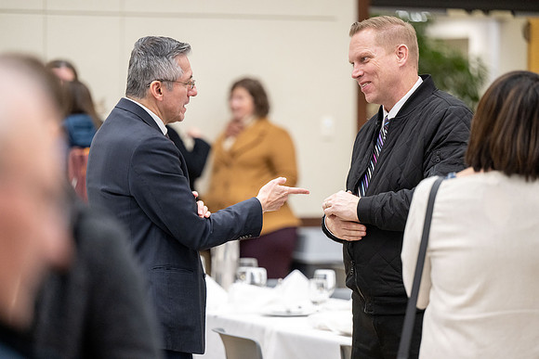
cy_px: 180
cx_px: 270
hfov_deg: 13.2
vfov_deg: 8.9
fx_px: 2321
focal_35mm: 155
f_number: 2.8
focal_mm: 155
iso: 1600
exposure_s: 1/320
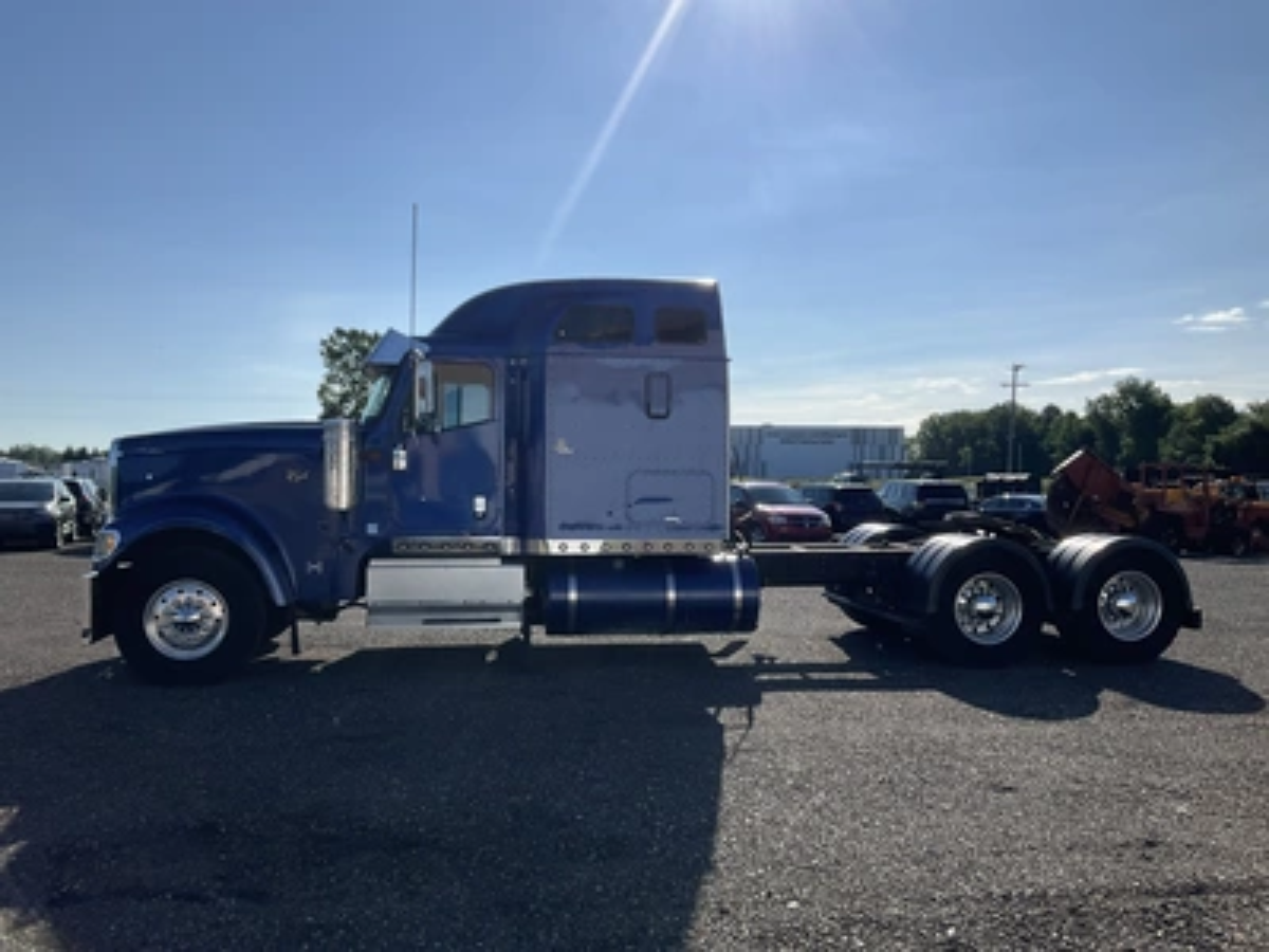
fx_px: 1063
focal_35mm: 29
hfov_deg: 61.7
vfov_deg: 48.2
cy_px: 476
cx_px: 634
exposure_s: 1/3788
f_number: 1.8
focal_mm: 3
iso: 25
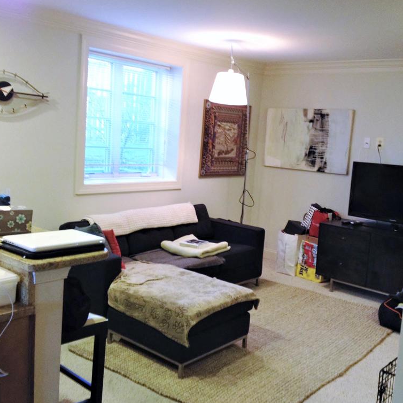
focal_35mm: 42
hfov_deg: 40.0
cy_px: 202
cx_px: 207
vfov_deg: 40.0
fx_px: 553
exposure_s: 1/20
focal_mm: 4.28
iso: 160
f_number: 2.4
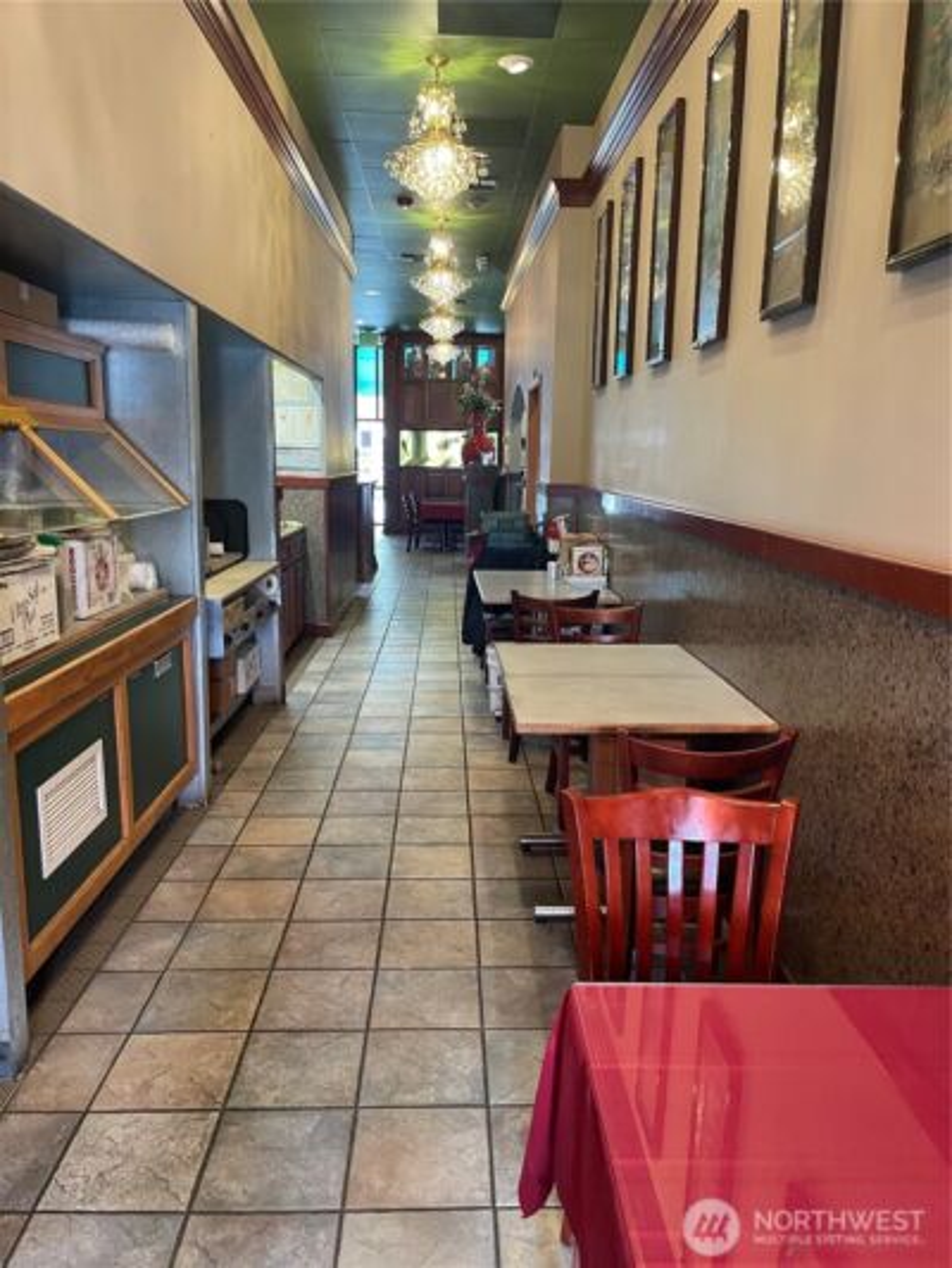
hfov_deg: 54.9
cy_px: 634
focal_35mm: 25
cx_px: 476
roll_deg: -0.5
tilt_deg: -11.5
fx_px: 916
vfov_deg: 69.4
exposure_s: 1/60
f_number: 1.6
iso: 320
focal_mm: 5.1
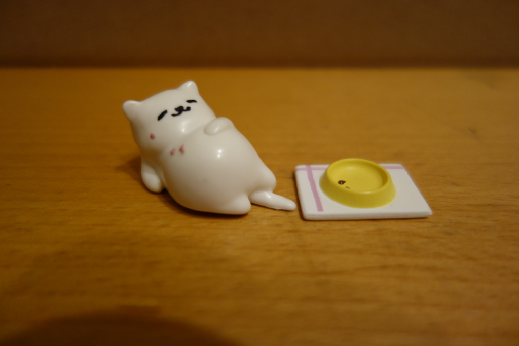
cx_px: 260
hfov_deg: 65.5
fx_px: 404
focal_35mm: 28
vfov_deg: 46.4
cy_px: 173
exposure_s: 1/30
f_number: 1.8
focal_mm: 10.4
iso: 250
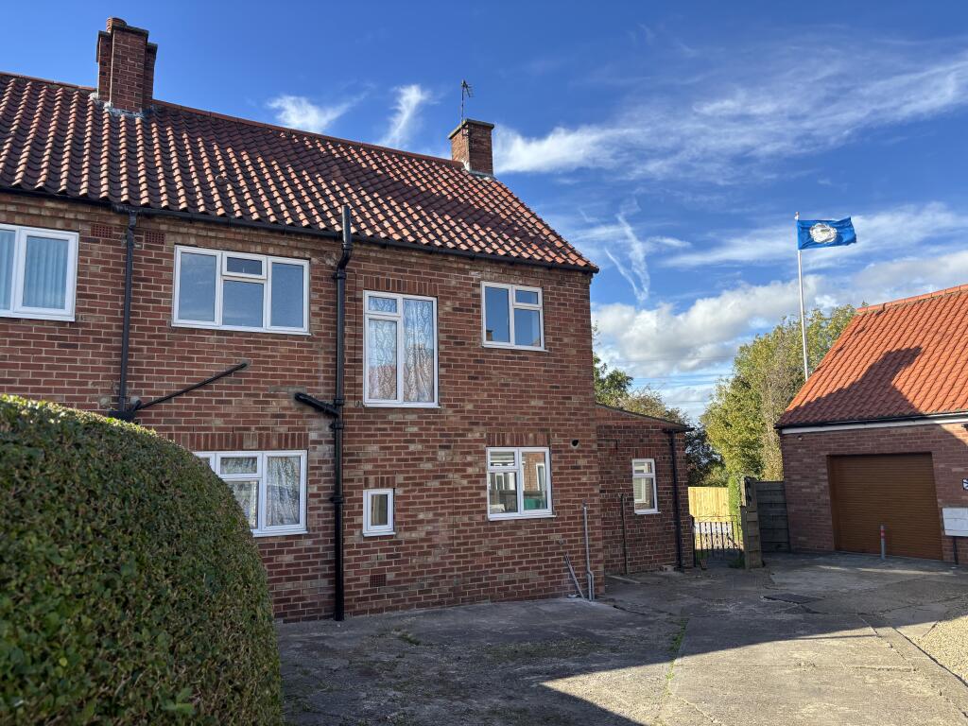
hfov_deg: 67.3
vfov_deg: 53.1
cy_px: 363
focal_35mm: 26
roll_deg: +1.2
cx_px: 484
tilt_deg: +8.7
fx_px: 727
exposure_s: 1/1949
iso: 50
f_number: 1.6
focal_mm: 5.96
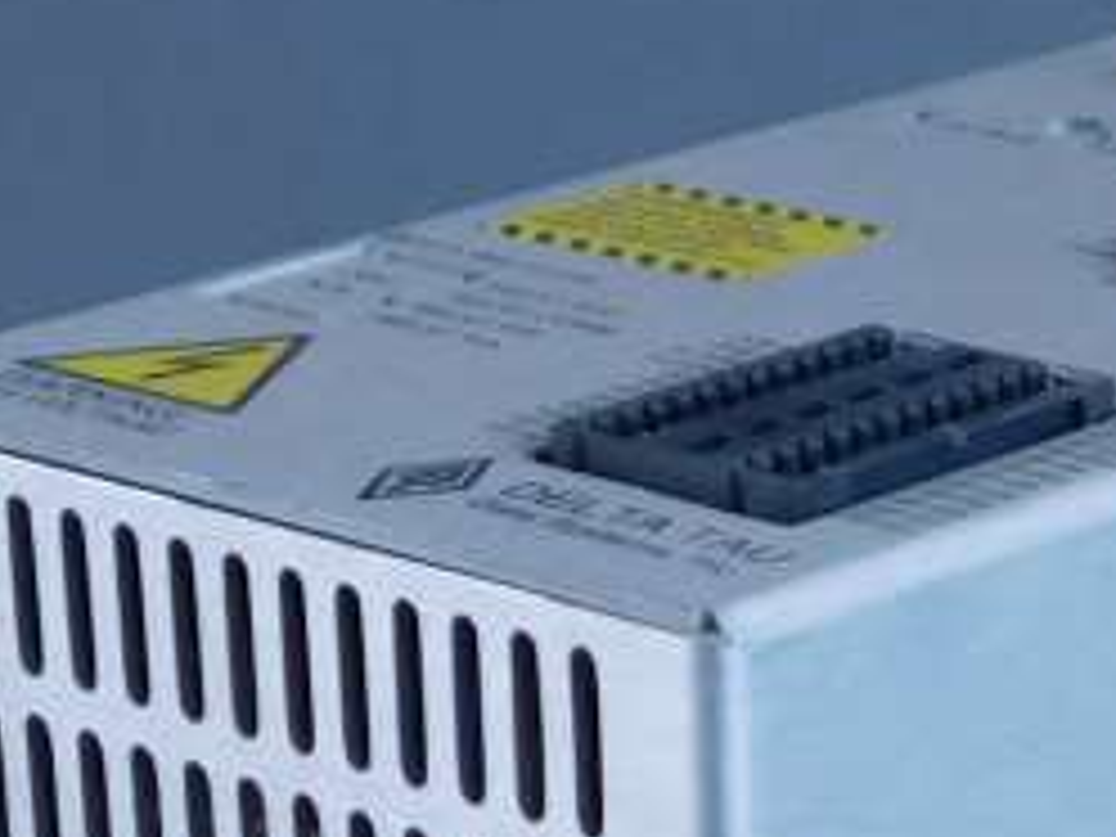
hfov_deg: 10.6
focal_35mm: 184
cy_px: 1534
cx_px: 1233
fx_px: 5932
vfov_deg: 7.8
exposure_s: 1/30
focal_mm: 7.1
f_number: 3.6
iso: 125
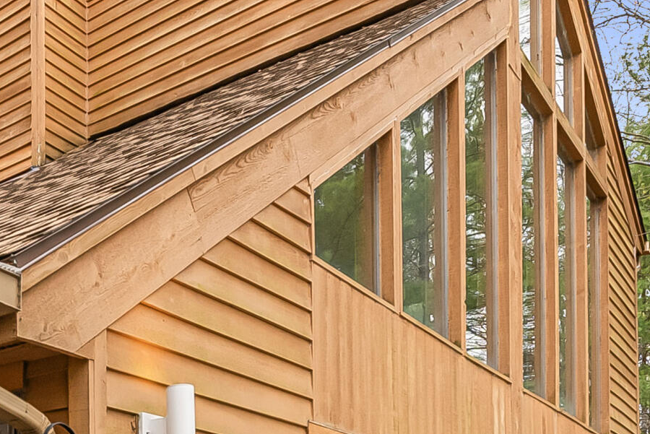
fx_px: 915
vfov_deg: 23.1
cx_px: -2
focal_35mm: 51
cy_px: 590
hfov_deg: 35.3
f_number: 6.3
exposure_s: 1/500
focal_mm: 15.2
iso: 640
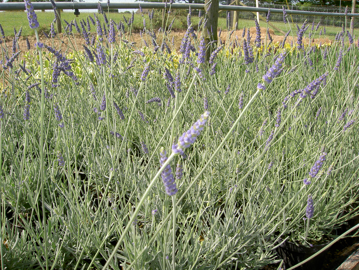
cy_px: 135
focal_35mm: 34
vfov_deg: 41.8
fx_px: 353
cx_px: 180
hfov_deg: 54.0
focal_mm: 5.6
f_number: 4.7
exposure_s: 1/200
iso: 50
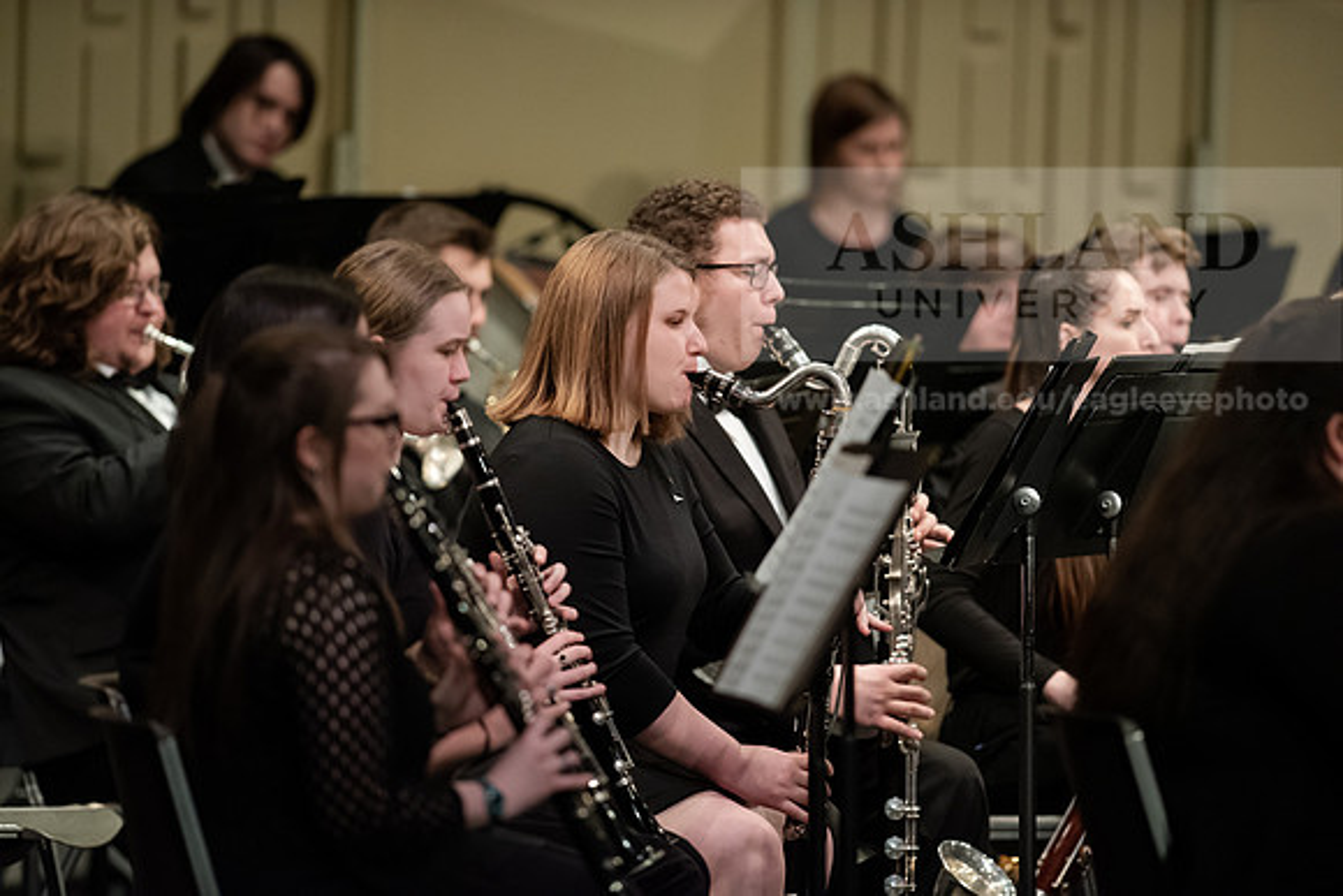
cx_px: 672
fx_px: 11194
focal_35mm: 300
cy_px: 448
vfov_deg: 4.6
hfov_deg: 6.9
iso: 4000
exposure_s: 1/250
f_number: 3.5
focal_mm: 300
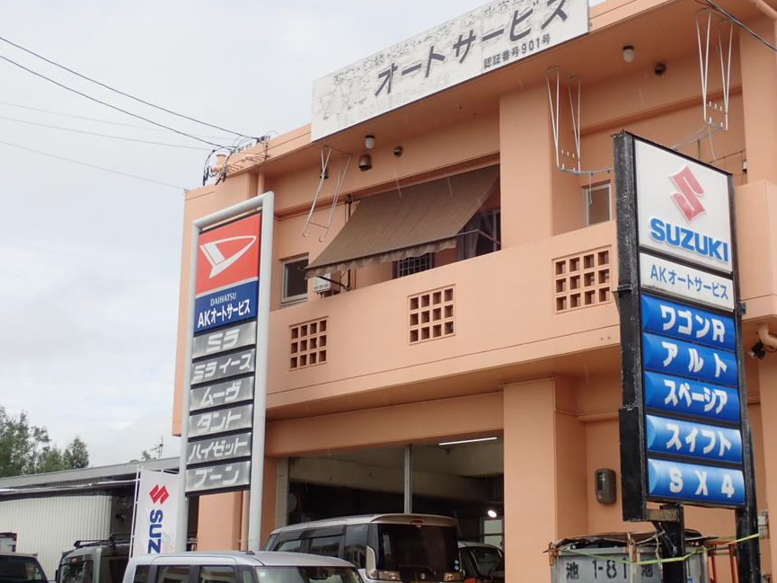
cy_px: 251
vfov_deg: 25.2
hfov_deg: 33.2
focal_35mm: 58
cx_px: 455
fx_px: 1302
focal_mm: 8.99
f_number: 4.5
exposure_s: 1/200
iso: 100
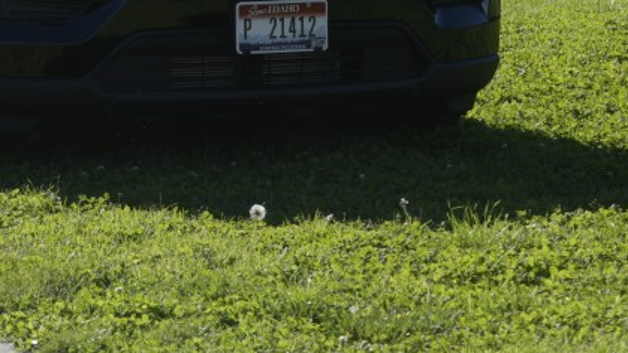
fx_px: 4545
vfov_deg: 4.4
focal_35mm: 273
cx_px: -61
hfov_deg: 7.9
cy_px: -191
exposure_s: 1/320
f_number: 11
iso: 200
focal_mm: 95
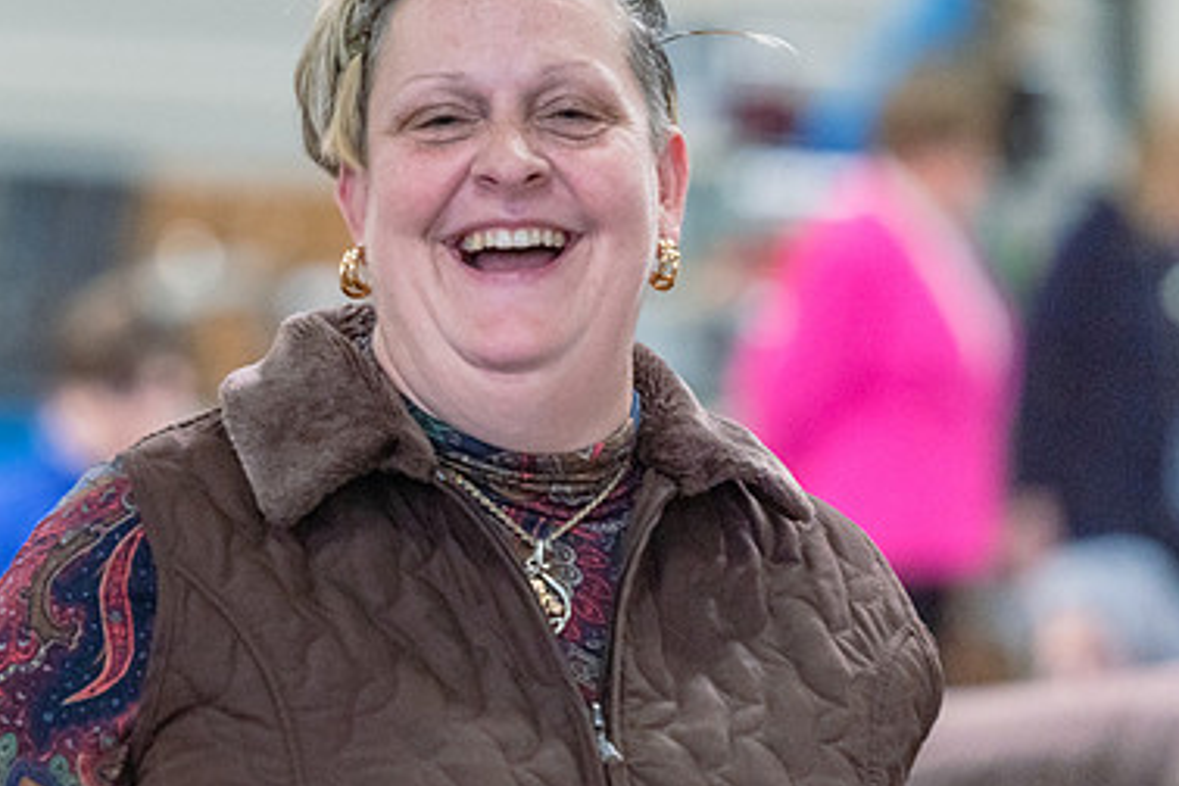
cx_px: 321
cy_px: 273
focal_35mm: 307
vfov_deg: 4.5
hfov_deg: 6.7
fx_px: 10053
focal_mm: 200
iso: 6400
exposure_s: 1/400
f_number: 4
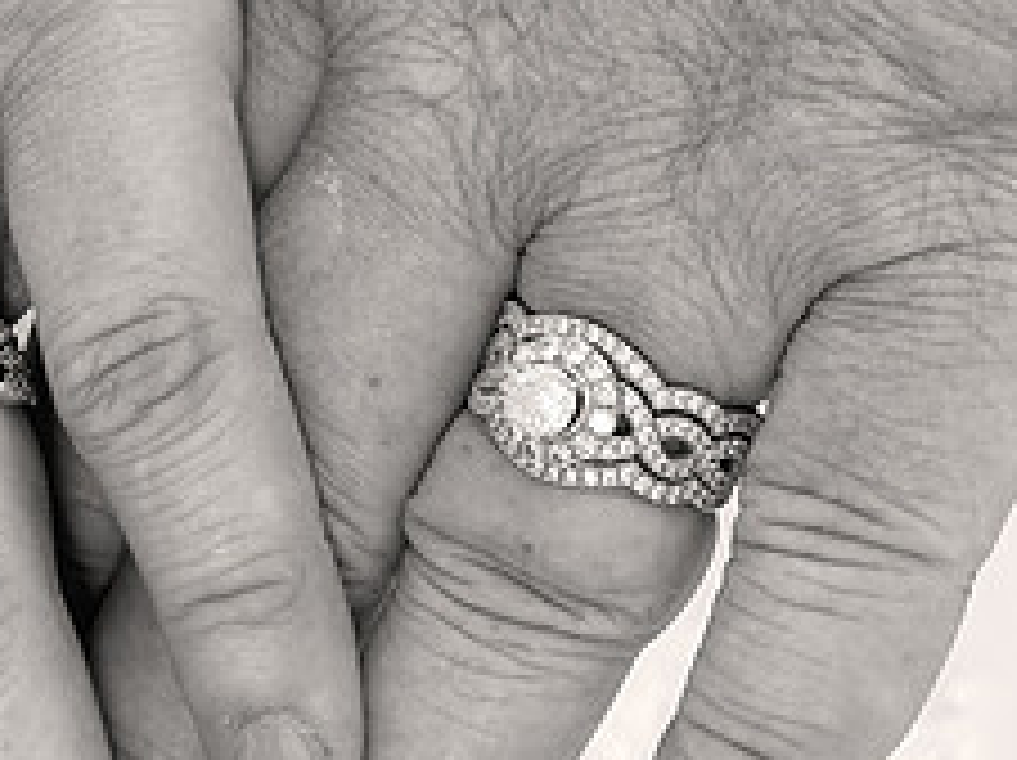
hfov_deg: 11.3
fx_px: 5077
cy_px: 632
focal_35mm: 173
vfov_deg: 8.5
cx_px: -22
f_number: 8
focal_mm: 70
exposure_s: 1/250
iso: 100
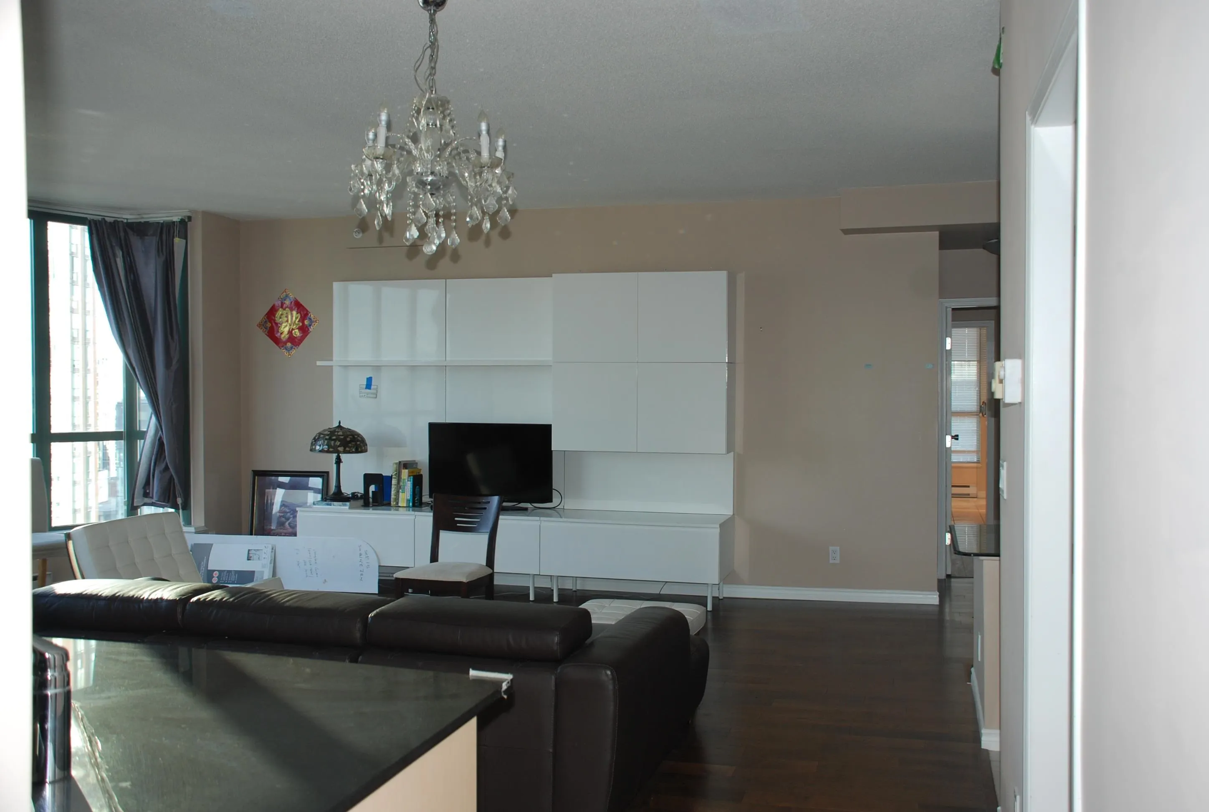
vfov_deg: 40.1
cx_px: 604
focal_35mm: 33
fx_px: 1111
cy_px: 406
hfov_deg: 57.1
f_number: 3.8
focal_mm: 22
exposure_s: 1/60
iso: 200
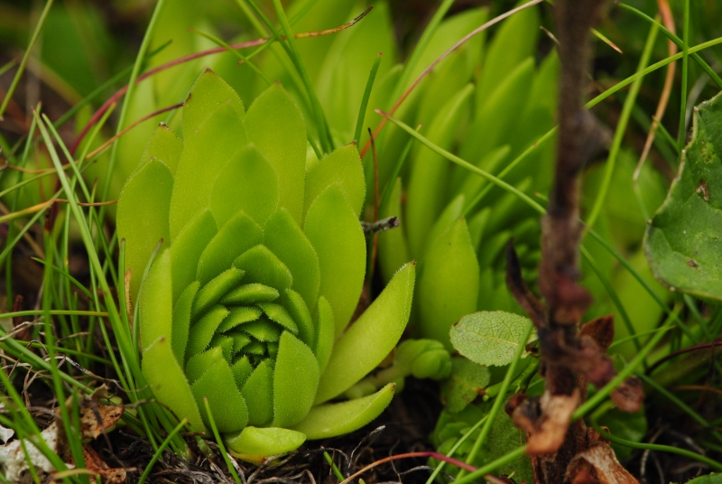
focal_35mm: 128
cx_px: 361
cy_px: 242
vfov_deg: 10.8
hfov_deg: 16.0
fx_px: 2561
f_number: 8
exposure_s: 1/160
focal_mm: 85
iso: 400
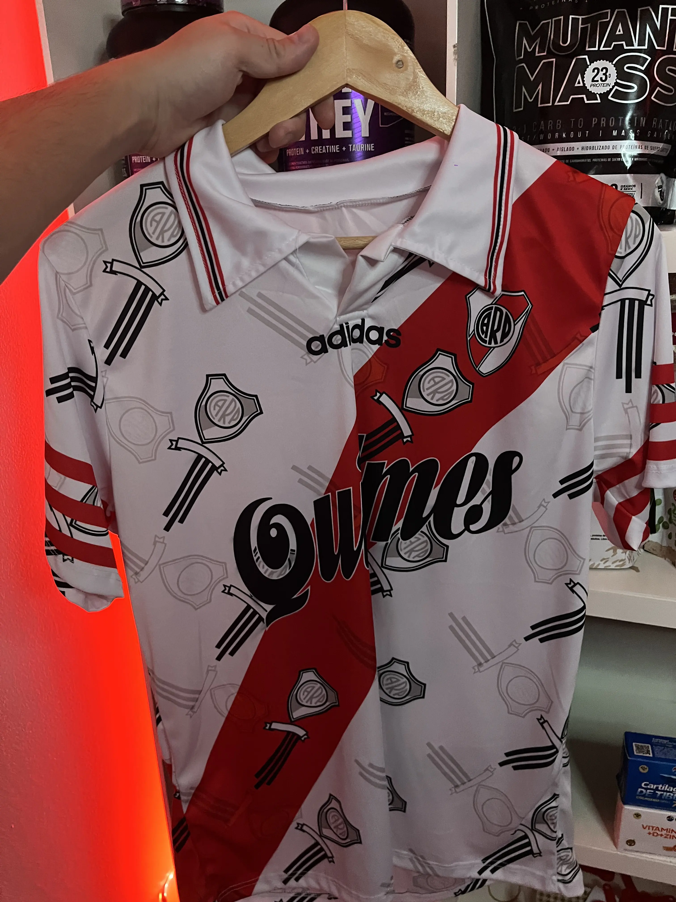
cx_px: 338
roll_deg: +2.4
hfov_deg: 53.1
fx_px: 677
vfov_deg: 67.3
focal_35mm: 26
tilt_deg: -20.3
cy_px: 451
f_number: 1.6
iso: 500
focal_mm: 5.1
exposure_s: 1/25
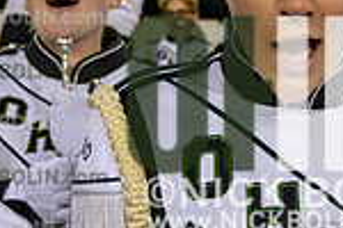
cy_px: 124
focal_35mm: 93
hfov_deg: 21.6
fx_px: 886
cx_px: 288
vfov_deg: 14.7
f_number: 4
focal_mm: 24
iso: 2000
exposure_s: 1/250
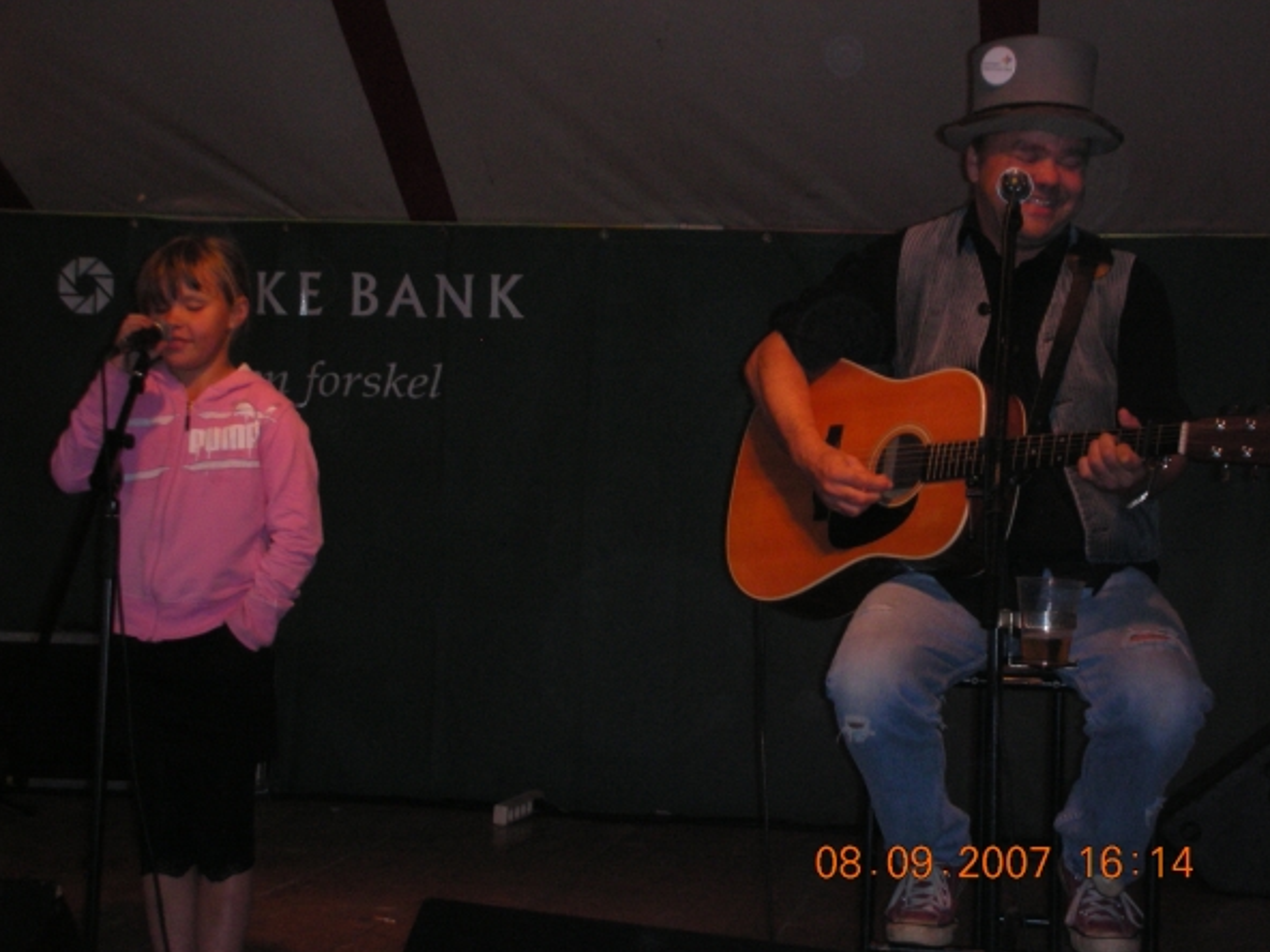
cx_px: 631
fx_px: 2715
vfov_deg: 19.9
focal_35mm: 74
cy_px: 480
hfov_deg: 26.3
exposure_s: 1/120
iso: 200
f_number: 4.4
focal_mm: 12.2
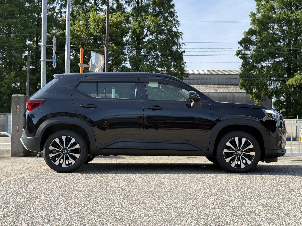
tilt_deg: +2.2
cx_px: 151
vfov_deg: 30.3
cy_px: 113
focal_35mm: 48
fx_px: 419
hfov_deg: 39.7
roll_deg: -0.9
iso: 80
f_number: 1.78
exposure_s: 1/2146
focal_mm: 6.76
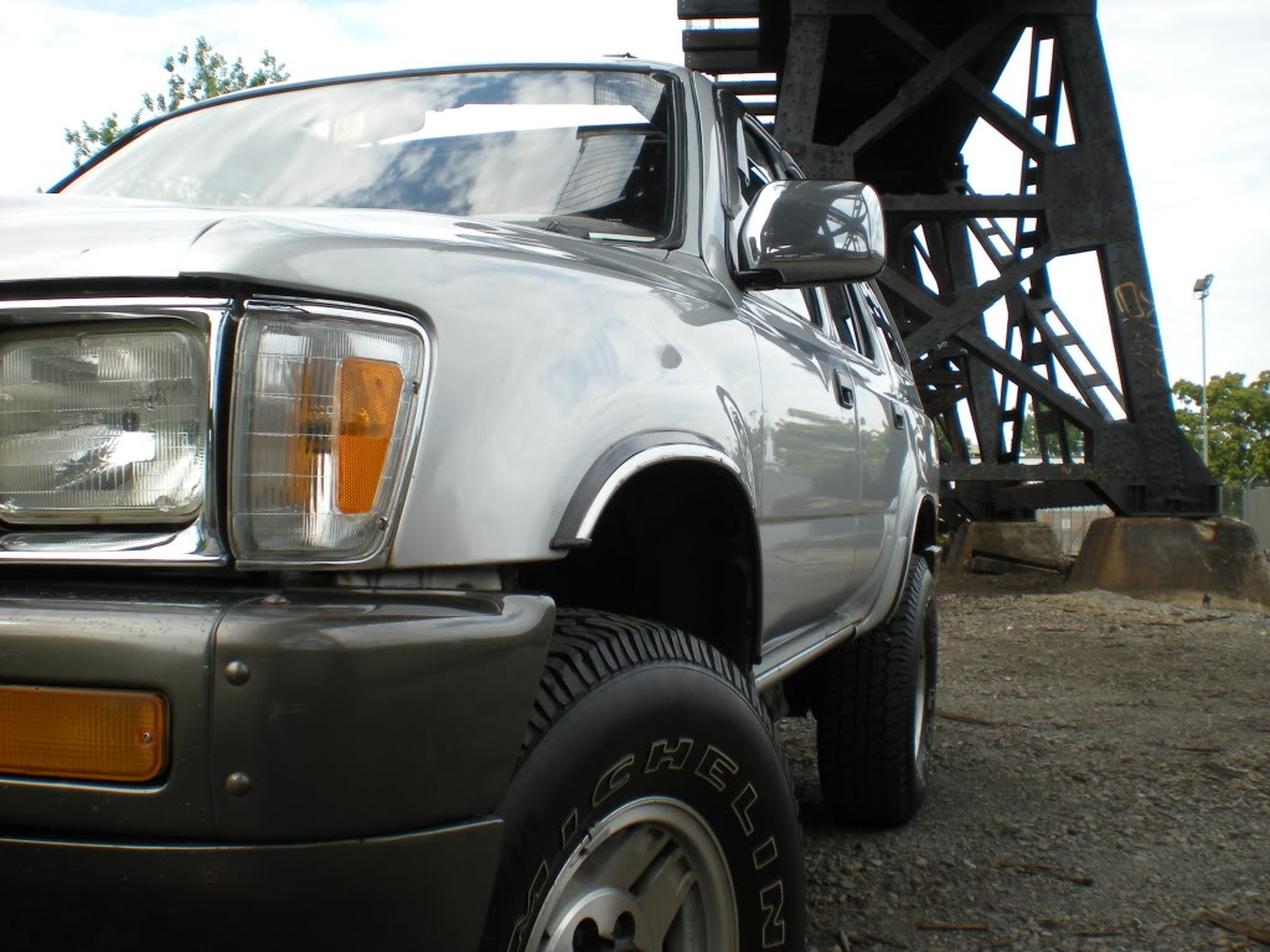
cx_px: 635
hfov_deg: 49.0
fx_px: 1394
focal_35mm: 38
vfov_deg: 37.7
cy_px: 476
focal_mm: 6.3
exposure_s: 1/132
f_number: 4.6
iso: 64
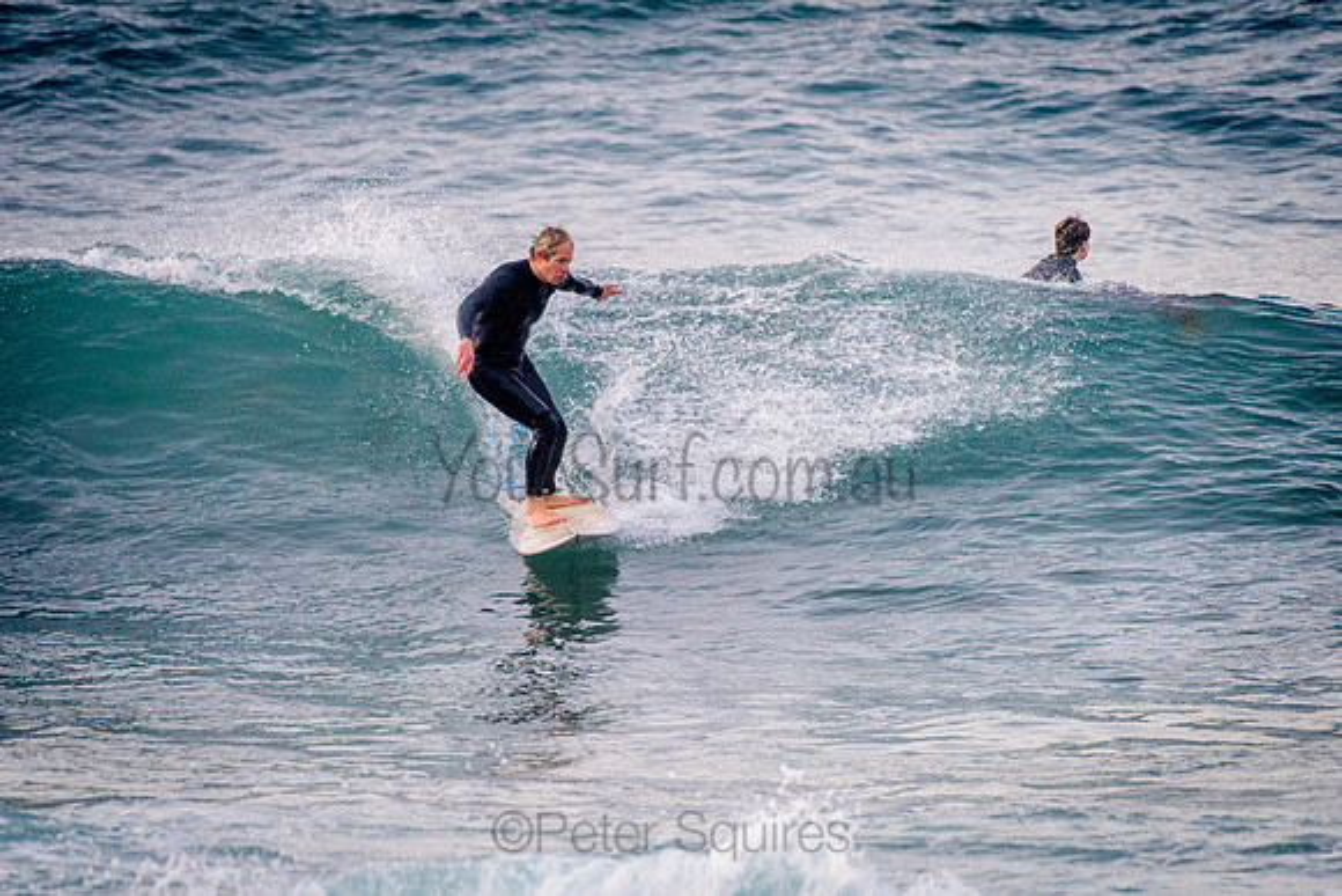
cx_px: 584
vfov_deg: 2.2
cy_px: 435
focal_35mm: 612
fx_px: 22833
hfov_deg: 3.4
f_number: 5.6
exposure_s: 1/2000
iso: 1000
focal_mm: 500
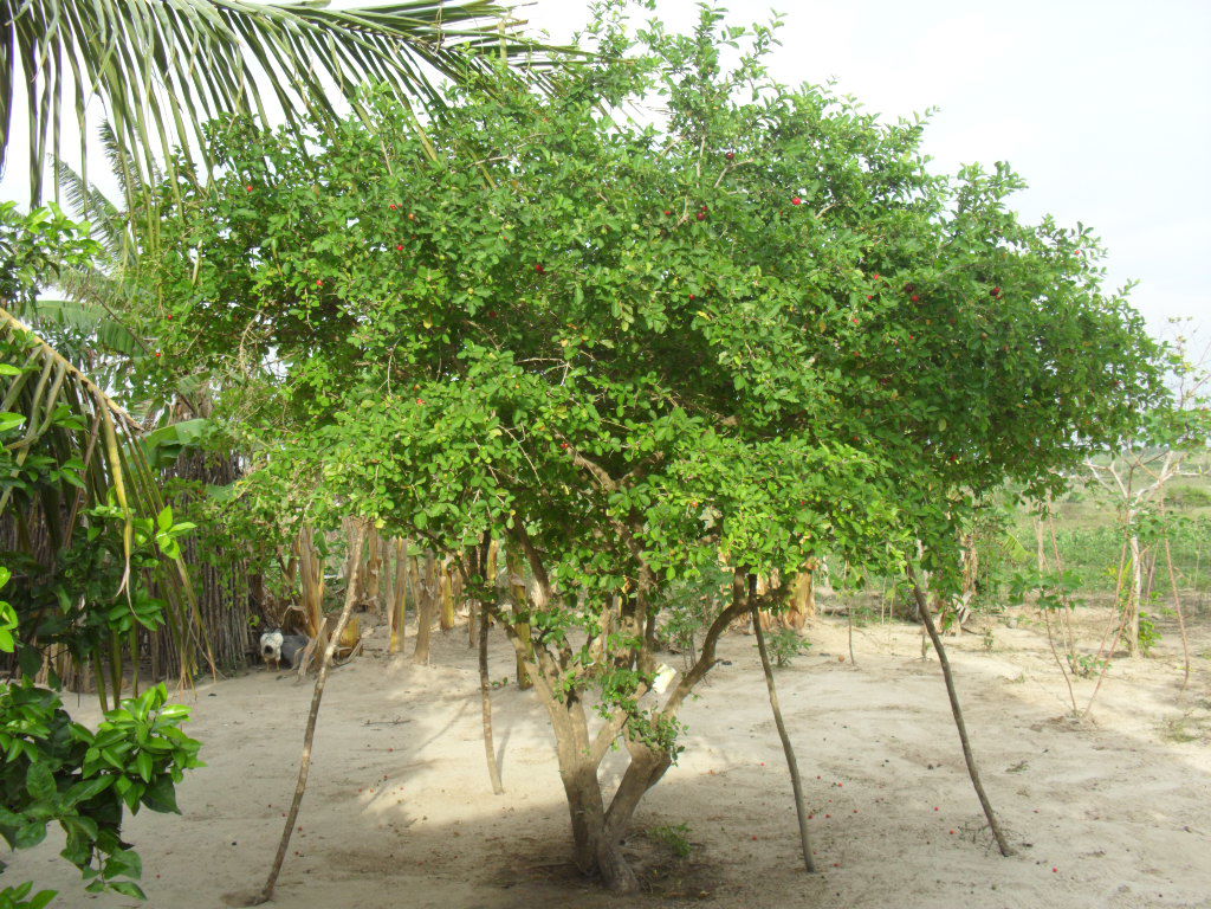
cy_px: 454
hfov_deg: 52.6
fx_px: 1224
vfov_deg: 40.7
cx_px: 606
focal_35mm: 35
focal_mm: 6.3
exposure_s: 1/180
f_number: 3.2
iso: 100
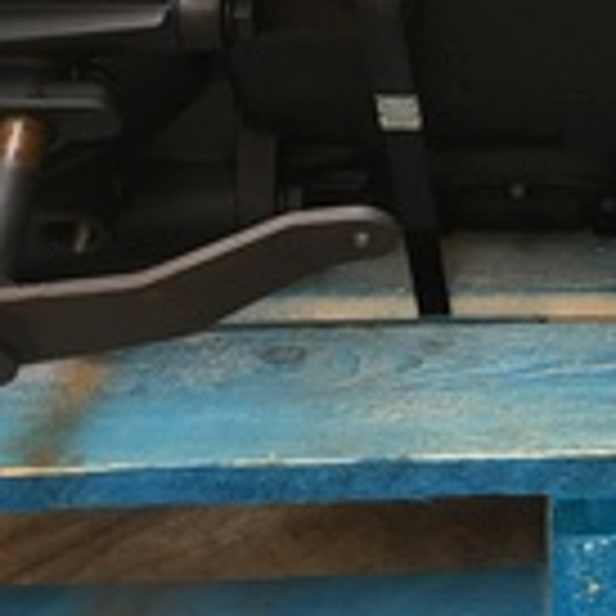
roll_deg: +0.5
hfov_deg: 22.3
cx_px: 589
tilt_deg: -15.3
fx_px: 1510
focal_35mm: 75
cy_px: 9
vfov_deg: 22.2
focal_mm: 4.15
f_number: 2.2
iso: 32
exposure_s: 1/15
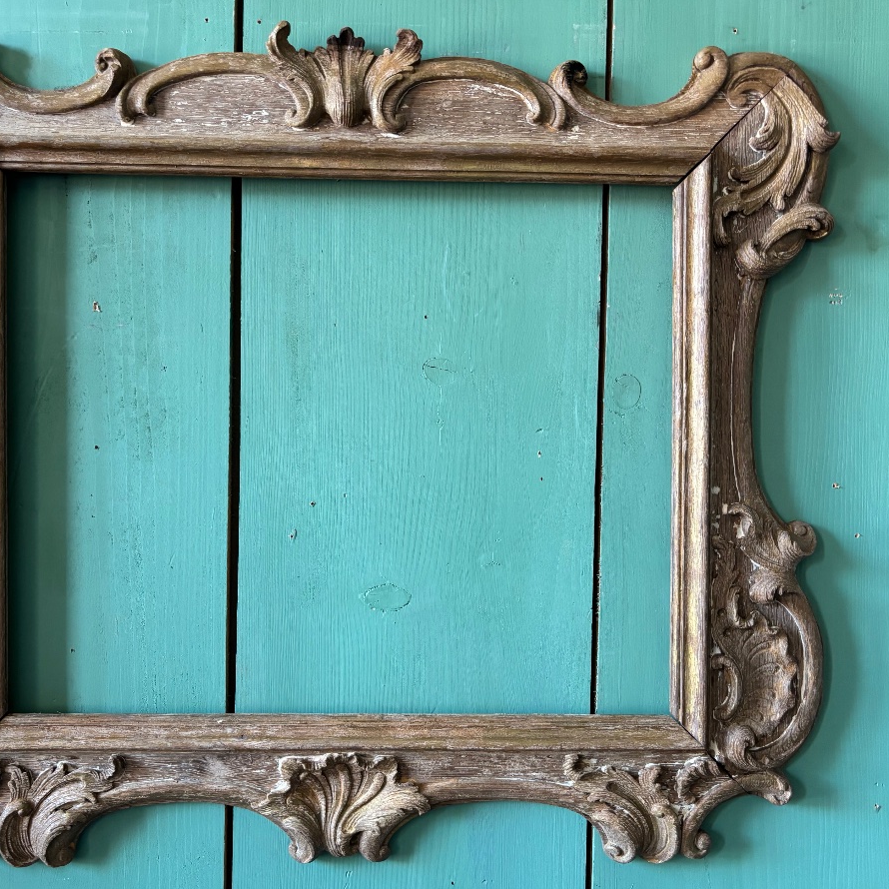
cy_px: 445
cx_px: 359
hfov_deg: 52.2
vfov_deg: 52.5
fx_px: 901
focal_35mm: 31
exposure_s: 1/60
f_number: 1.6
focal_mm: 5.96
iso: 400
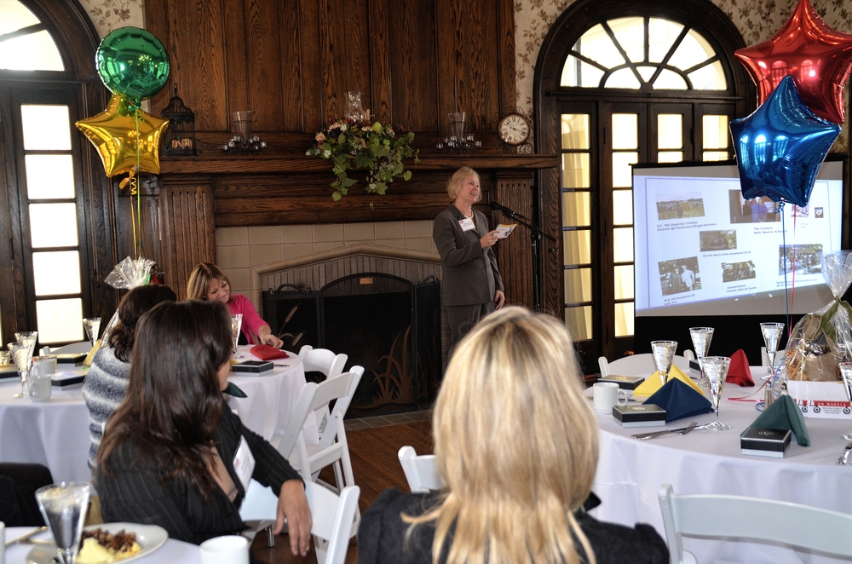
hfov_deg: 46.5
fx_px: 992
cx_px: 426
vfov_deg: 31.7
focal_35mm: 42
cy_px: 282
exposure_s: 1/160
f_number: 5
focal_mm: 28
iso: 800
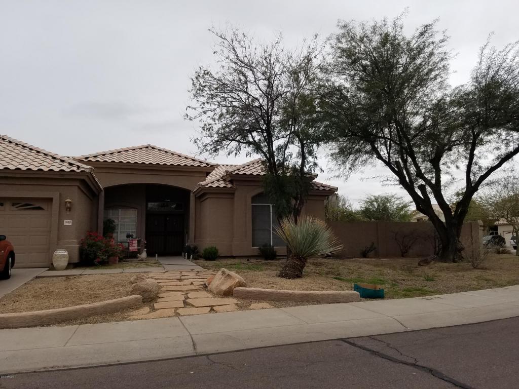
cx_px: 260
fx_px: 390
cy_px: 194
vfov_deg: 53.1
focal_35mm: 26
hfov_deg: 67.3
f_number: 1.7
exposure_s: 1/3544
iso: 50
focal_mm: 4.2
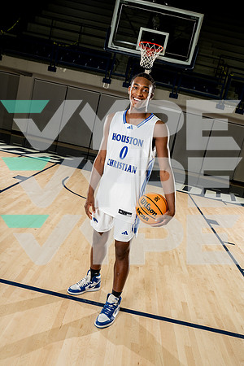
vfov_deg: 61.9
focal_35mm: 30
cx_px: 122
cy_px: 183
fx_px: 305
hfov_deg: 43.6
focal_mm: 30
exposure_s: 1/250
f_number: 7.1
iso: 640
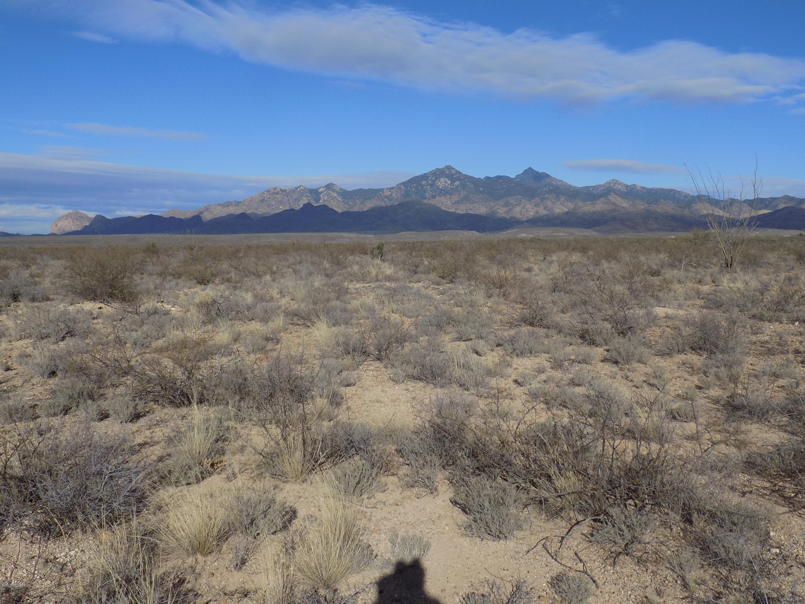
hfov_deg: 54.0
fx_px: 791
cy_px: 302
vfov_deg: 41.8
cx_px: 402
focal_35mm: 34
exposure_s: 1/160
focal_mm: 6.1
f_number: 10.9
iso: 80
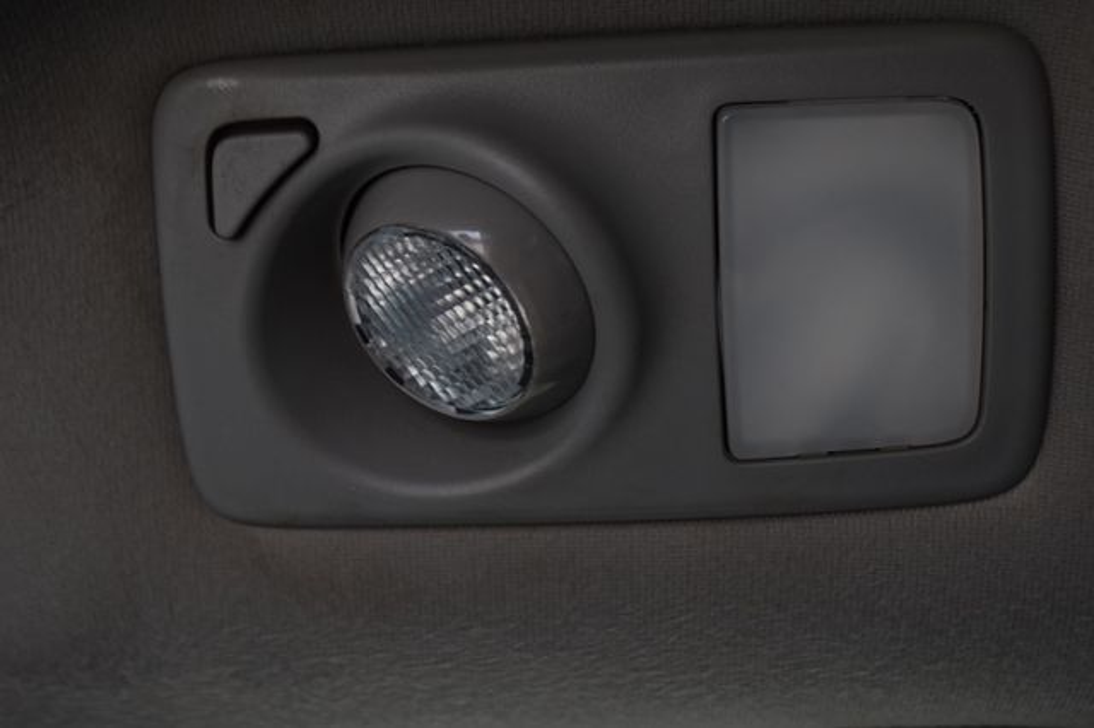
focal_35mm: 72
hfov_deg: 28.1
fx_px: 2187
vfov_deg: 18.9
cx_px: 547
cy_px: 364
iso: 400
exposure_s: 1/20
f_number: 6.3
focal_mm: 48
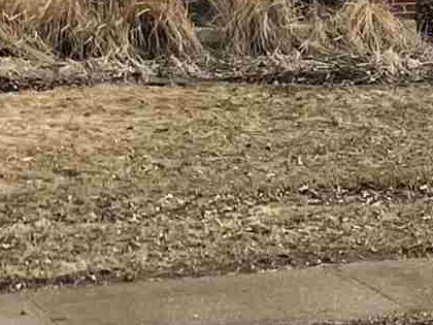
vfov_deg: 6.9
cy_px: -705
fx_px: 2377
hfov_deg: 10.3
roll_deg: +0.8
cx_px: 514
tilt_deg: +14.2
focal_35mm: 190
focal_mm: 4.2
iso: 32
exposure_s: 1/2882
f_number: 1.6
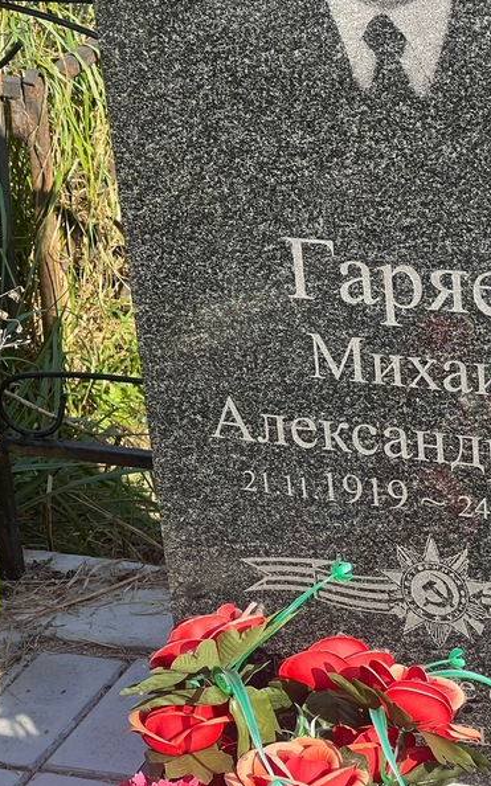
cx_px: 417
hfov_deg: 11.8
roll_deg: +3.0
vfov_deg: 18.9
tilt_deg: -27.1
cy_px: 394
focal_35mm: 110
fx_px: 2356
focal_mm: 9
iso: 32
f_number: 2.8
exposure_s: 1/268
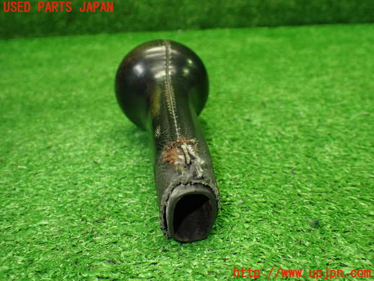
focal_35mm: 30
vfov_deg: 46.8
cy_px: 140
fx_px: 324
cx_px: 187
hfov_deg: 60.0
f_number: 2.3
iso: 640
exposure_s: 1/125
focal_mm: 5.4
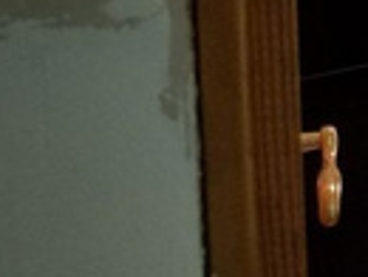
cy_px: -370
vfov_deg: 10.2
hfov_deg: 12.5
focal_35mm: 128
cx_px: 846
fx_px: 1363
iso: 125
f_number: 1.7
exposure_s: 1/60
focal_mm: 4.2
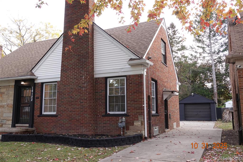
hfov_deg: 60.3
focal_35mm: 31
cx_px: 122
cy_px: 81
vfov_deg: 42.3
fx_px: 209
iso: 100
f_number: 2.8
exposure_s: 1/80
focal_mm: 11.51
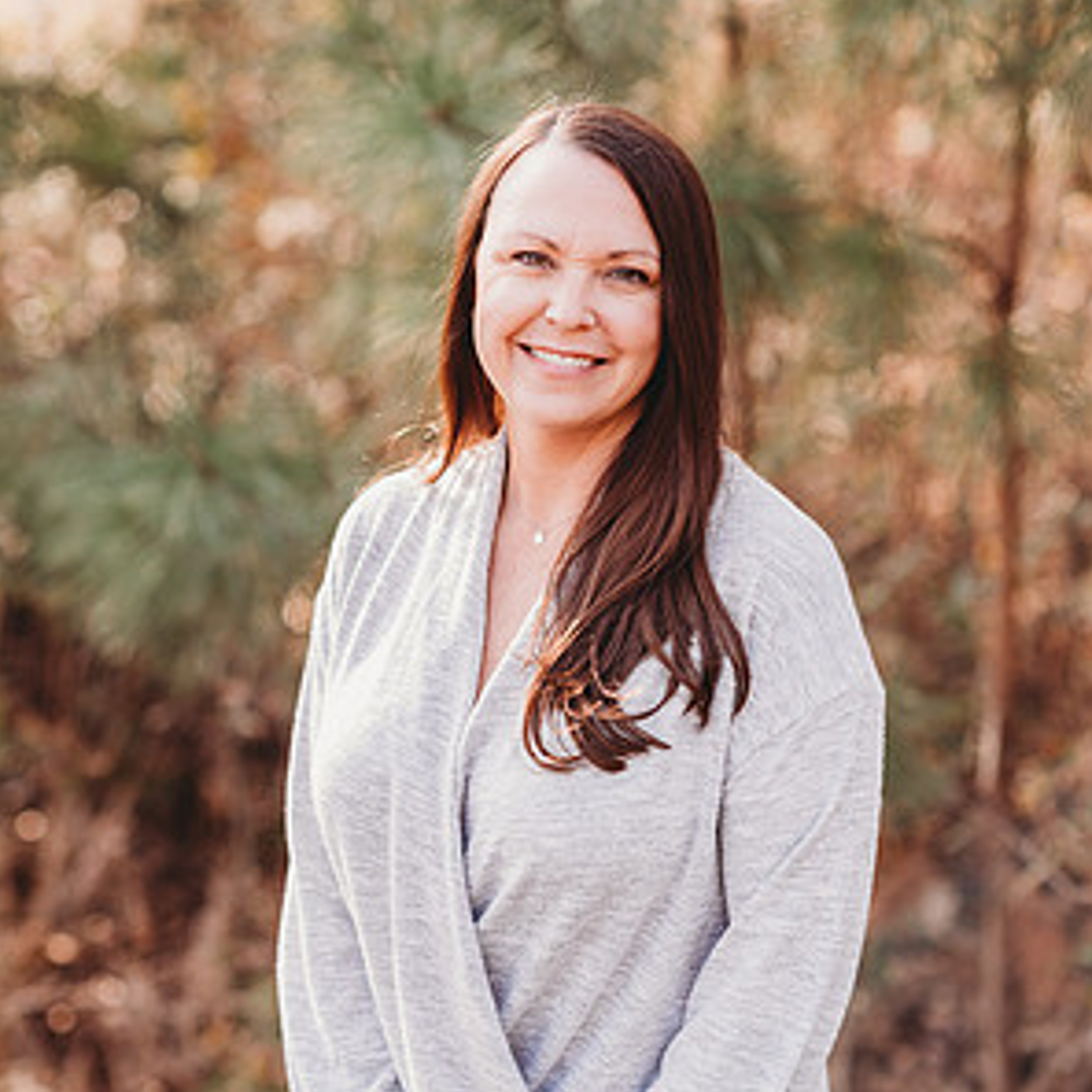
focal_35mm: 110
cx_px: 546
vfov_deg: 15.8
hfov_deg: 15.8
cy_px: 546
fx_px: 3926
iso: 100
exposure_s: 1/320
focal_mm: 85
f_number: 2.2
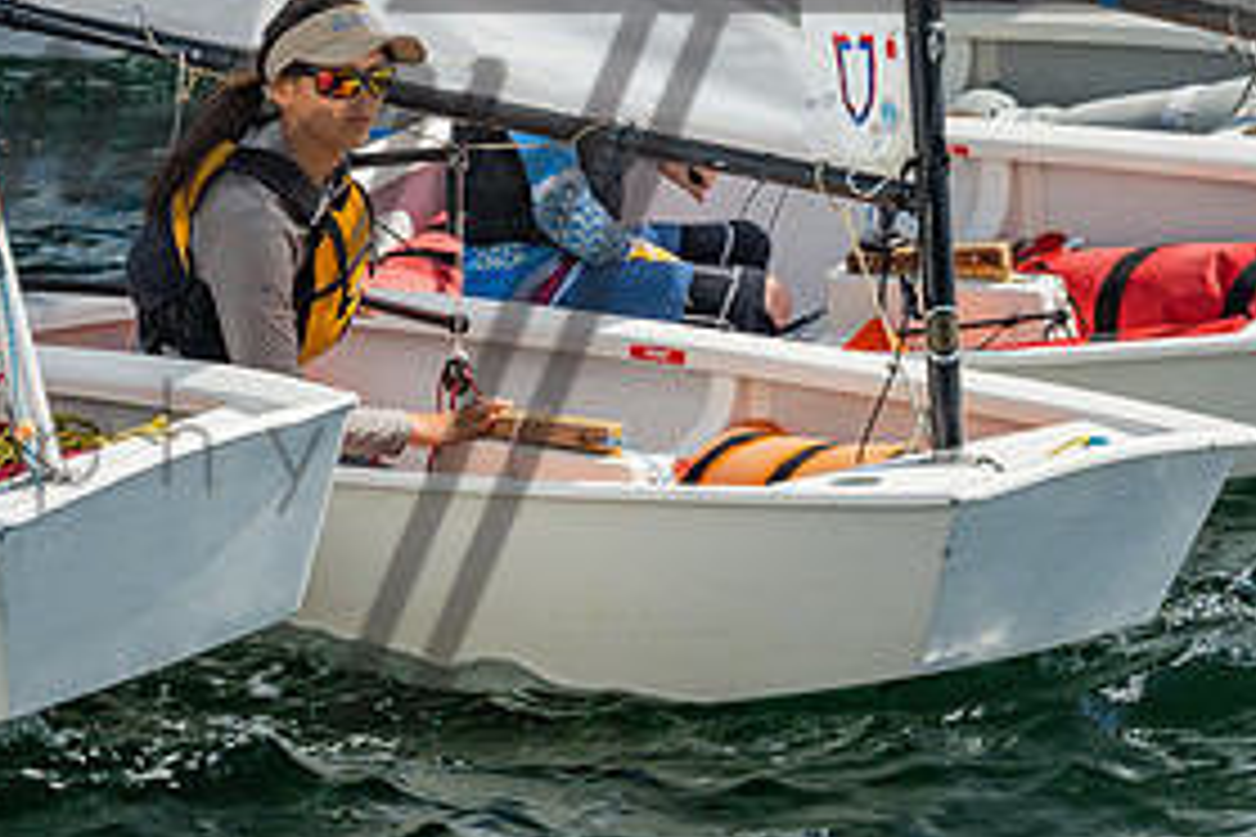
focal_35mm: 218
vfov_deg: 6.3
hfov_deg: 9.4
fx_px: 7605
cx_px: 126
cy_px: 110
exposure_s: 1/160
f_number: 8
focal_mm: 105
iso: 100
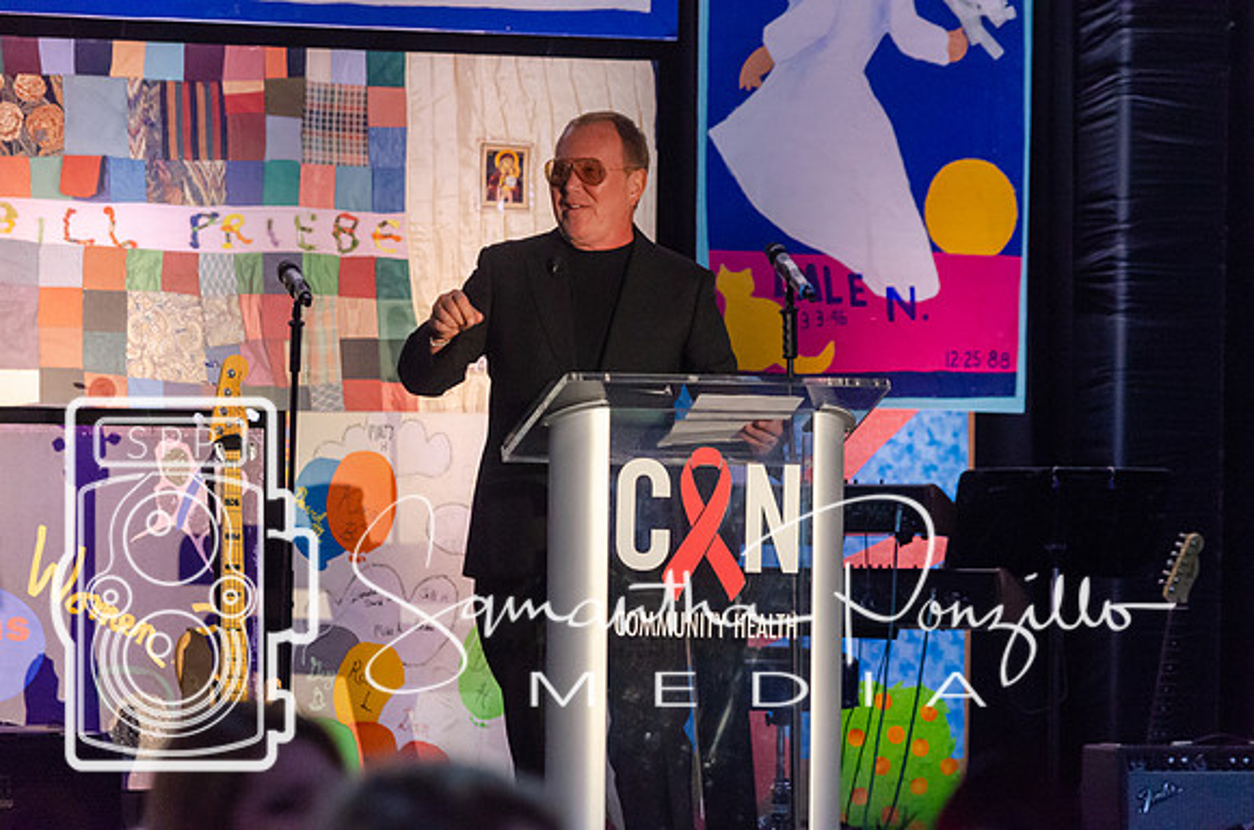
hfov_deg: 8.3
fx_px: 8602
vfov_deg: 5.5
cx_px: 627
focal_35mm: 248
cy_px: 415
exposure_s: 1/100
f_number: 5
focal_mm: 165
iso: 3200
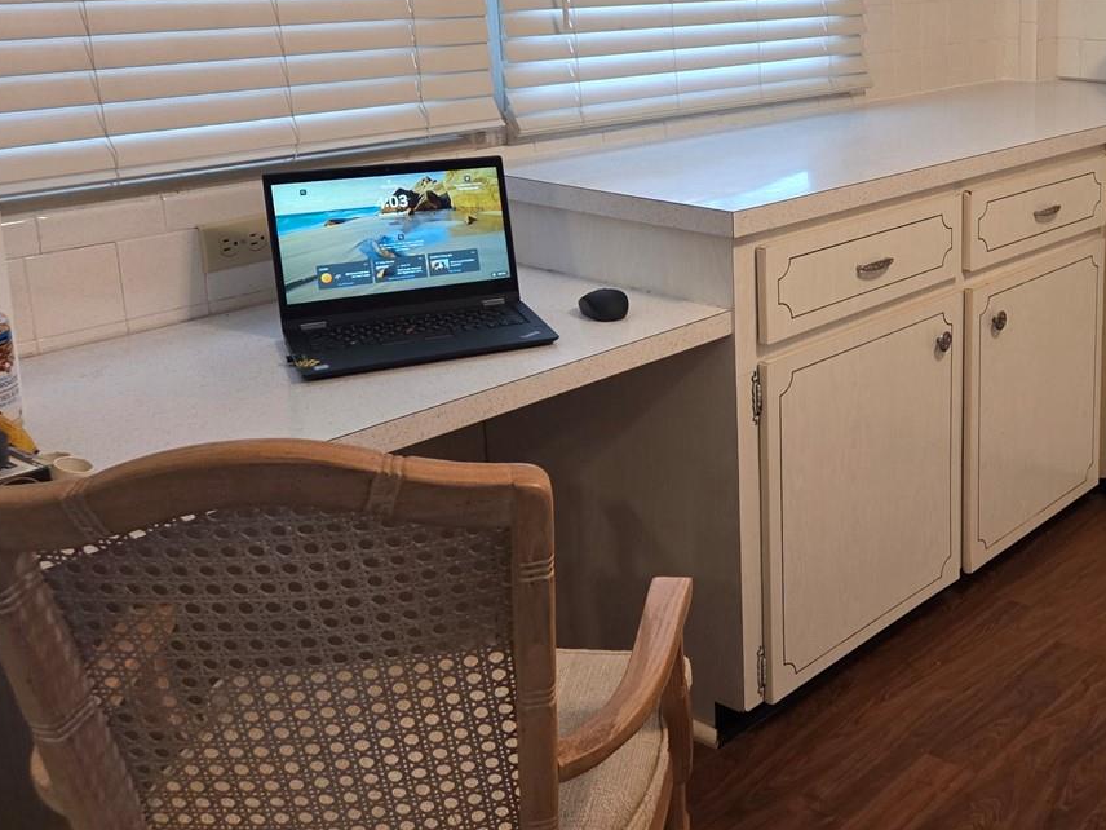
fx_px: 1374
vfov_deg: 33.0
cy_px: 221
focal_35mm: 43
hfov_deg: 40.3
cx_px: 1014
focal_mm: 5.4
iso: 500
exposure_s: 1/120
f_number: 1.8
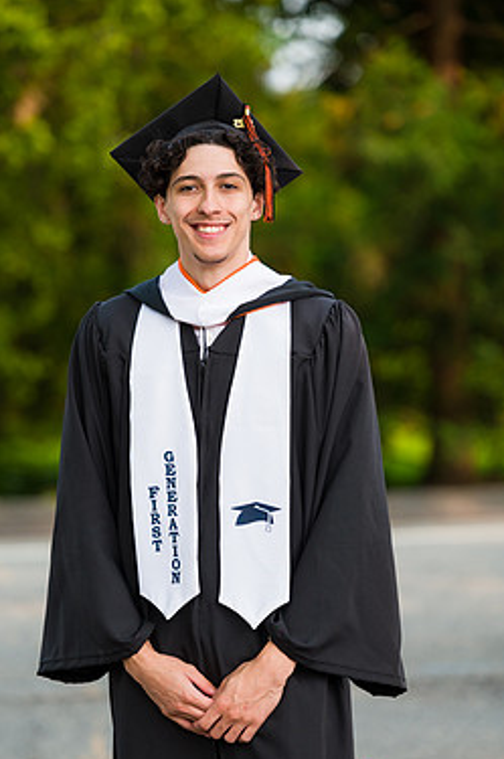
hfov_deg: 6.9
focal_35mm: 198
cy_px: 417
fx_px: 4169
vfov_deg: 10.4
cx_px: 205
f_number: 3.2
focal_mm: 165
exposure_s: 1/640
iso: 200
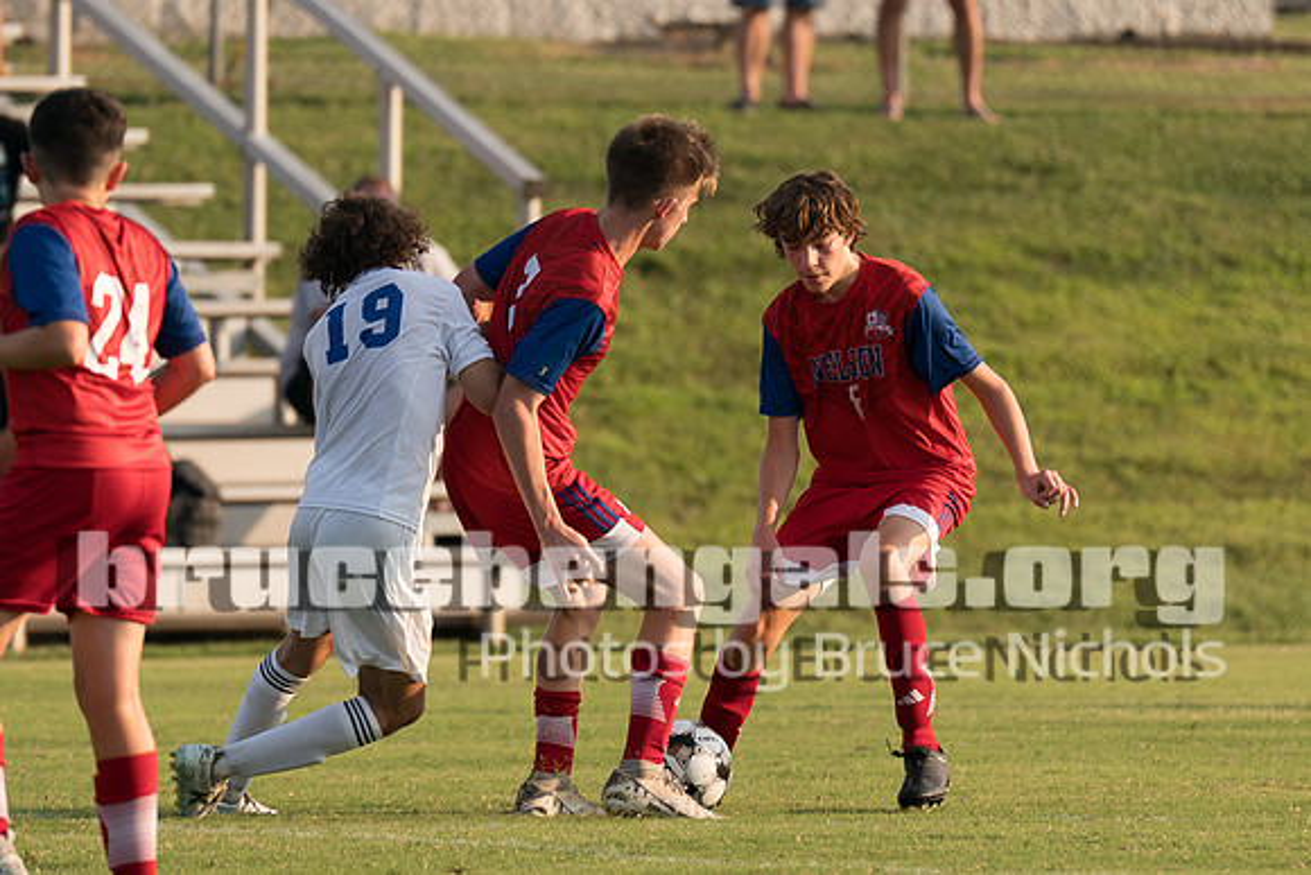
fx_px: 20632
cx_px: 793
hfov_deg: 3.6
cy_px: 302
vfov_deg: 2.4
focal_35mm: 566
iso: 125
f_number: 2.8
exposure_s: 1/1250
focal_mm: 200
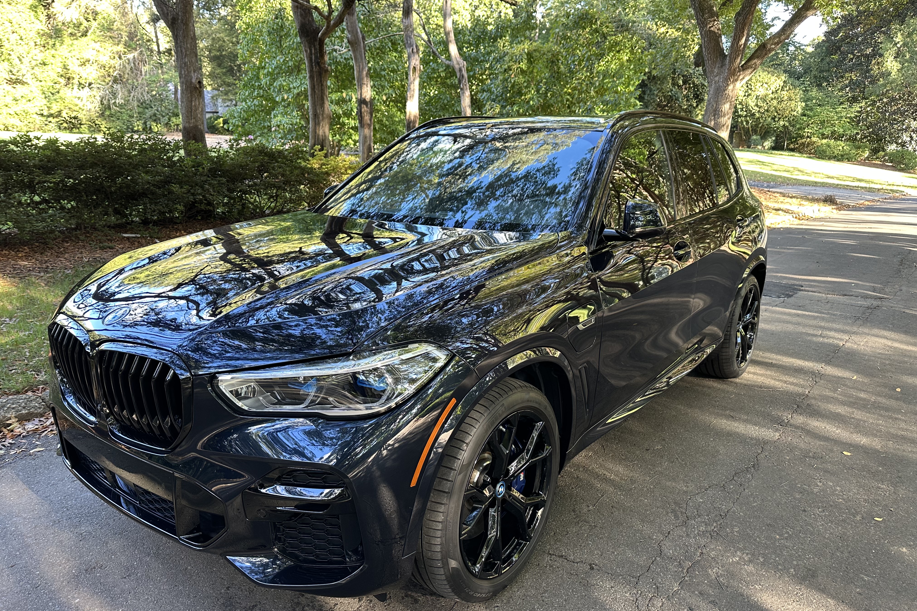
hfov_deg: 71.5
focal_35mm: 25
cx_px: 458
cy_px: 311
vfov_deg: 51.3
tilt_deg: -16.0
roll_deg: +0.1
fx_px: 637
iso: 160
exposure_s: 1/121
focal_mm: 6.86
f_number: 1.78
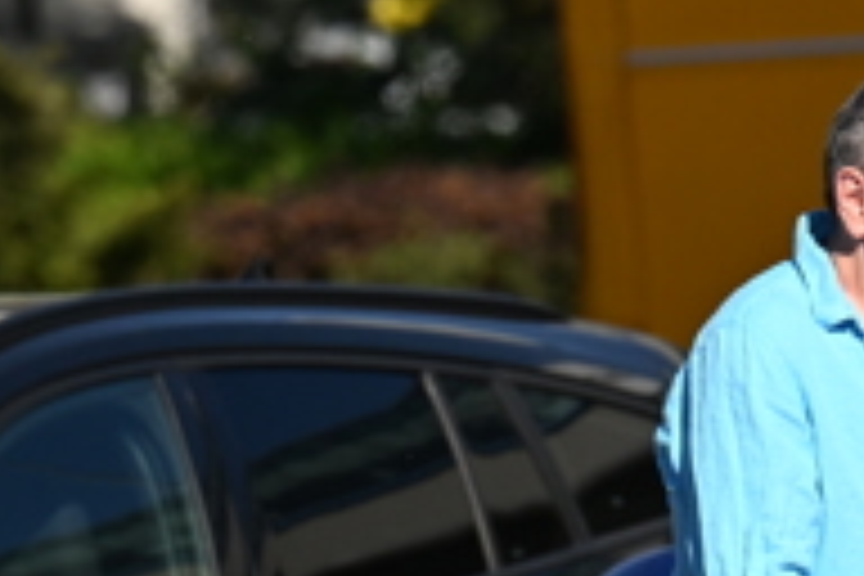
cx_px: 1372
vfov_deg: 1.3
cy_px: 720
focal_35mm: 1077
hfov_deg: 1.9
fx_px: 25846
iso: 640
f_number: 4.5
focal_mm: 200
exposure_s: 1/6400
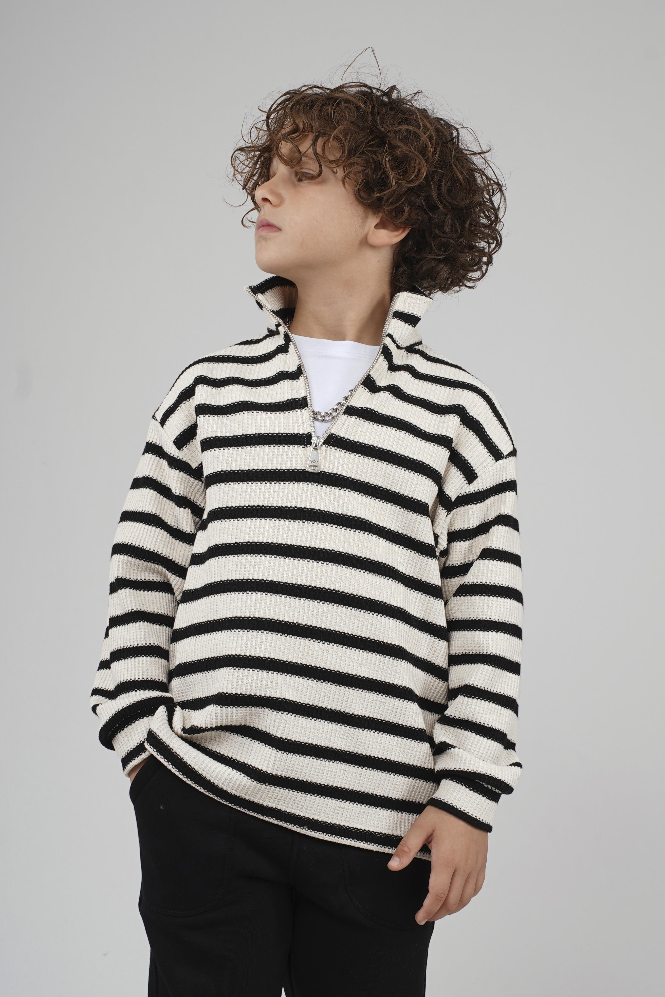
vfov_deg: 18.3
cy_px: 498
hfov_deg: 12.2
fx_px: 3103
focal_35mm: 112
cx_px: 332
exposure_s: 1/160
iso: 64
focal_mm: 75
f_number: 5
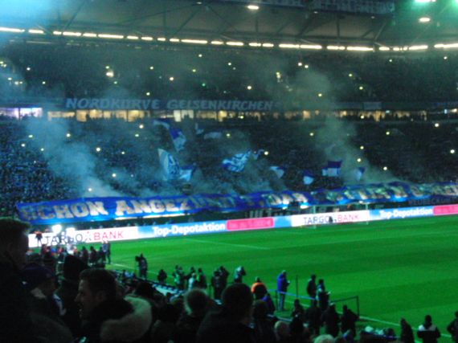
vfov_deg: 24.4
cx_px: 229
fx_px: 794
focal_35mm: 60
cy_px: 172
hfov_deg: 32.2
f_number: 4
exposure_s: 1/20
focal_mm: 10.41
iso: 800
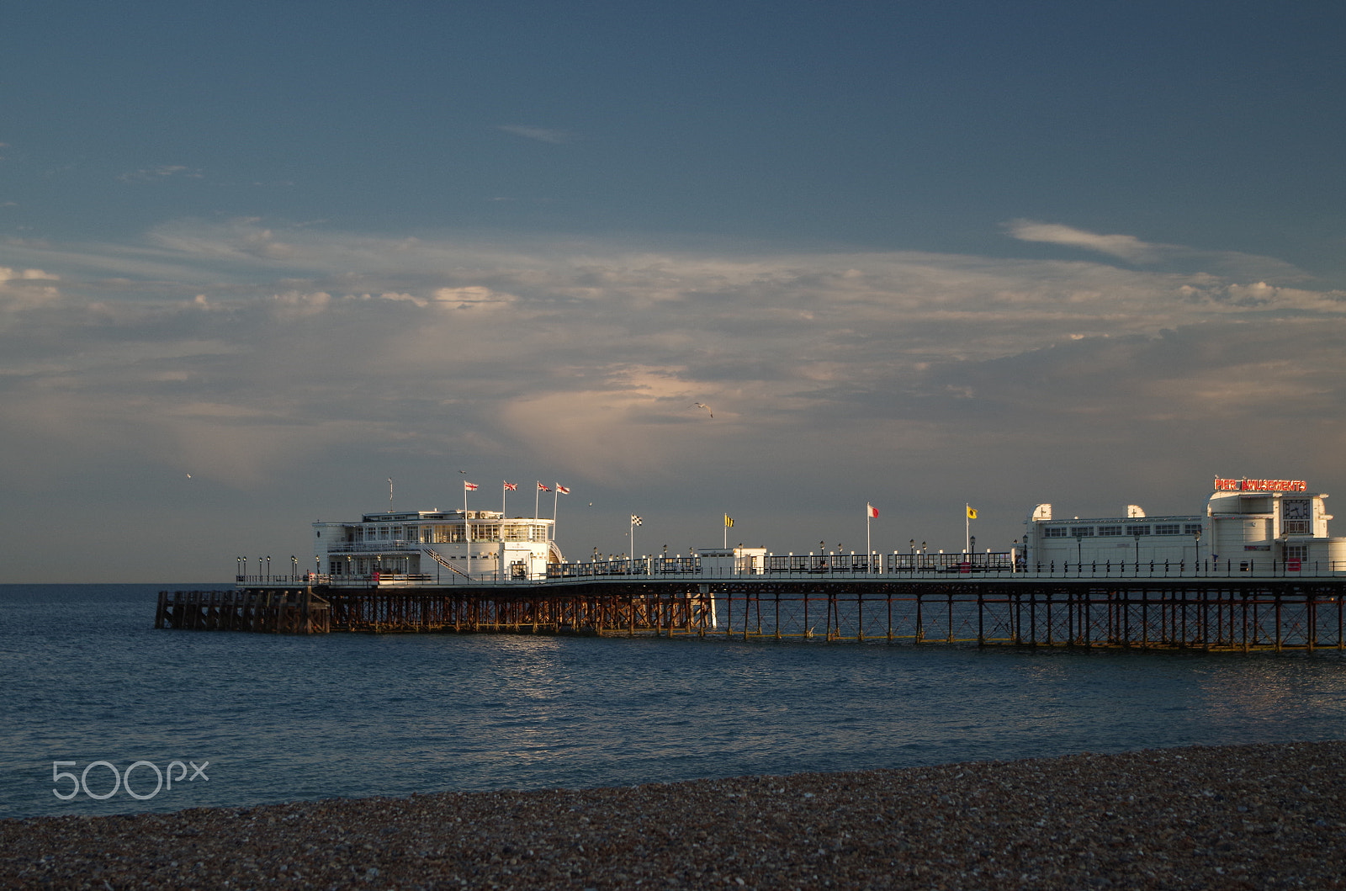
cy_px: 446
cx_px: 673
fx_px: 2798
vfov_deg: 18.1
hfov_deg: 27.1
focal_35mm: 75
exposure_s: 1/400
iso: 400
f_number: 5.6
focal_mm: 50
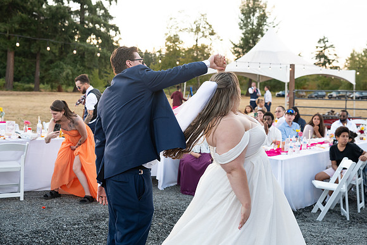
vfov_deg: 29.3
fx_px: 469
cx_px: 184
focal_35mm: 46
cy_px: 122
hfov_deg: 42.7
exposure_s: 1/500
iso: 1600
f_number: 4
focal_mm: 46
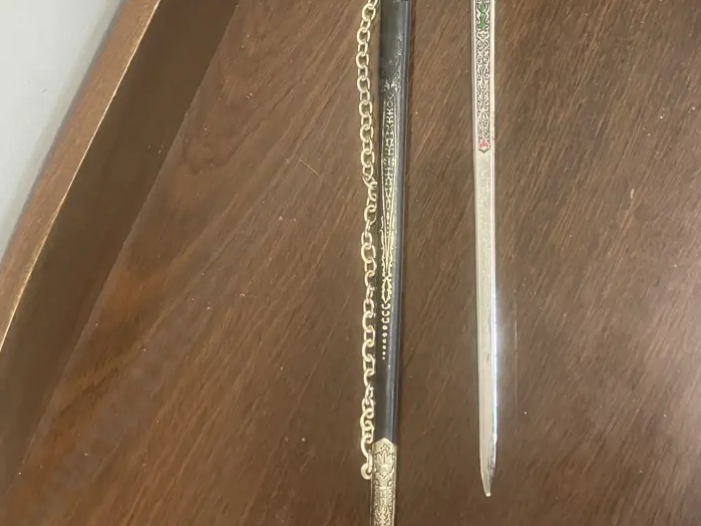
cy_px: 125
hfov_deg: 45.8
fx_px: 830
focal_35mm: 41
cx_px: 334
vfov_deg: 34.3
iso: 320
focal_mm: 3.99
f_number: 1.8
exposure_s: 1/33
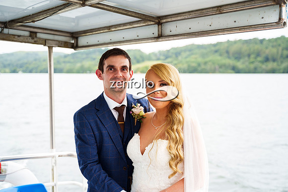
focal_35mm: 44
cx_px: 144
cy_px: 96
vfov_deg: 30.5
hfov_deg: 44.5
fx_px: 352
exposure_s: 1/250
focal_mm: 44
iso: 800
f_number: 2.8
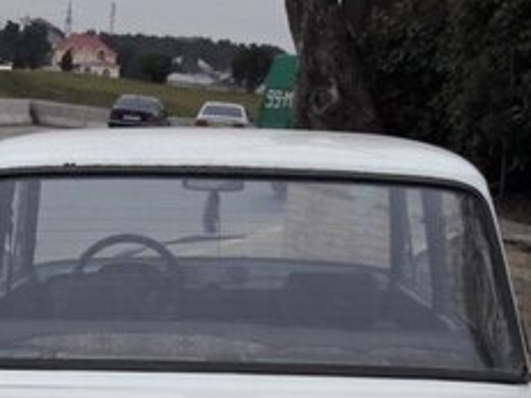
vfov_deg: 17.1
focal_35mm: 80
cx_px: 166
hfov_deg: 24.3
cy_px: 549
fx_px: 1227
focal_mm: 3.7
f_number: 1.9
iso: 40
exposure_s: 1/340
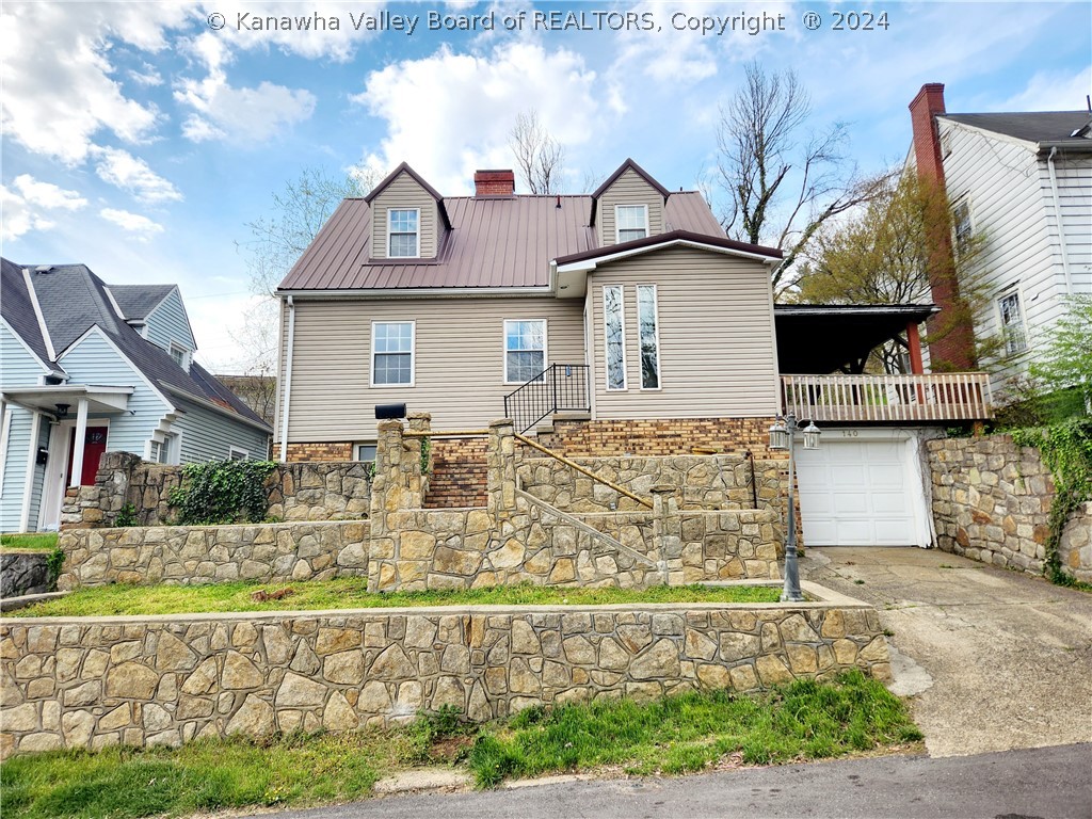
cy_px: 410
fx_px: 726
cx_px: 546
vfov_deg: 58.9
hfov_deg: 73.9
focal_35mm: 23
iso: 20
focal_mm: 5.4
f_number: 1.8
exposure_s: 1/1111
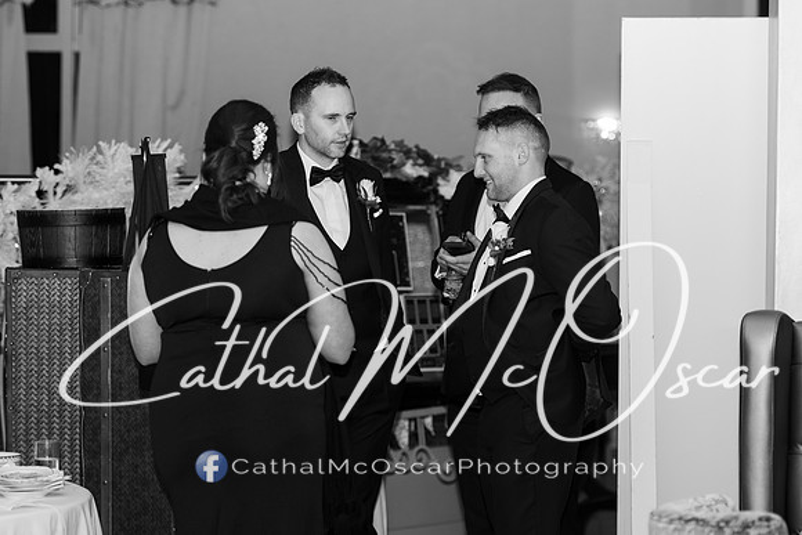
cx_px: 401
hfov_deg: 15.0
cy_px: 287
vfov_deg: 10.1
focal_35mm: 136
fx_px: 3041
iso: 200
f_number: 2.8
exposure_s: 1/160
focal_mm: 102
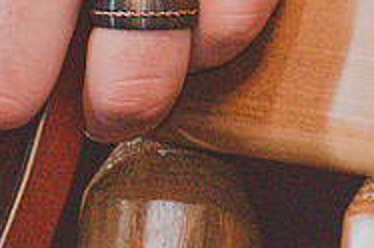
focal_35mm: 1399
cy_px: -15
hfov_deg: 1.5
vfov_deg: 1.0
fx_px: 14509
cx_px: 32
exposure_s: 1/60
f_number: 6.3
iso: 6400
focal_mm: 300
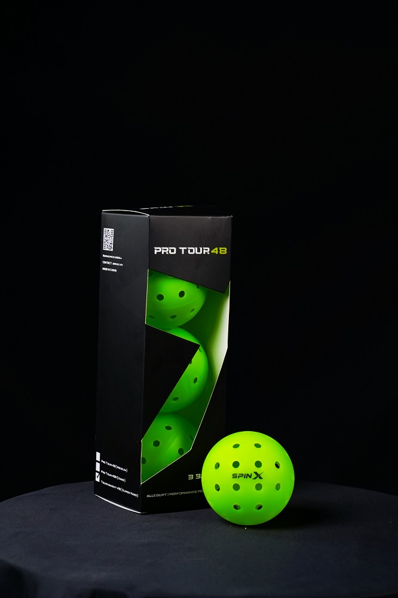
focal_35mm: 84
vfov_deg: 24.2
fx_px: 1394
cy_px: 299
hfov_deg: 16.3
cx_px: 199
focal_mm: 56
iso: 640
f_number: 5
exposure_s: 1/125
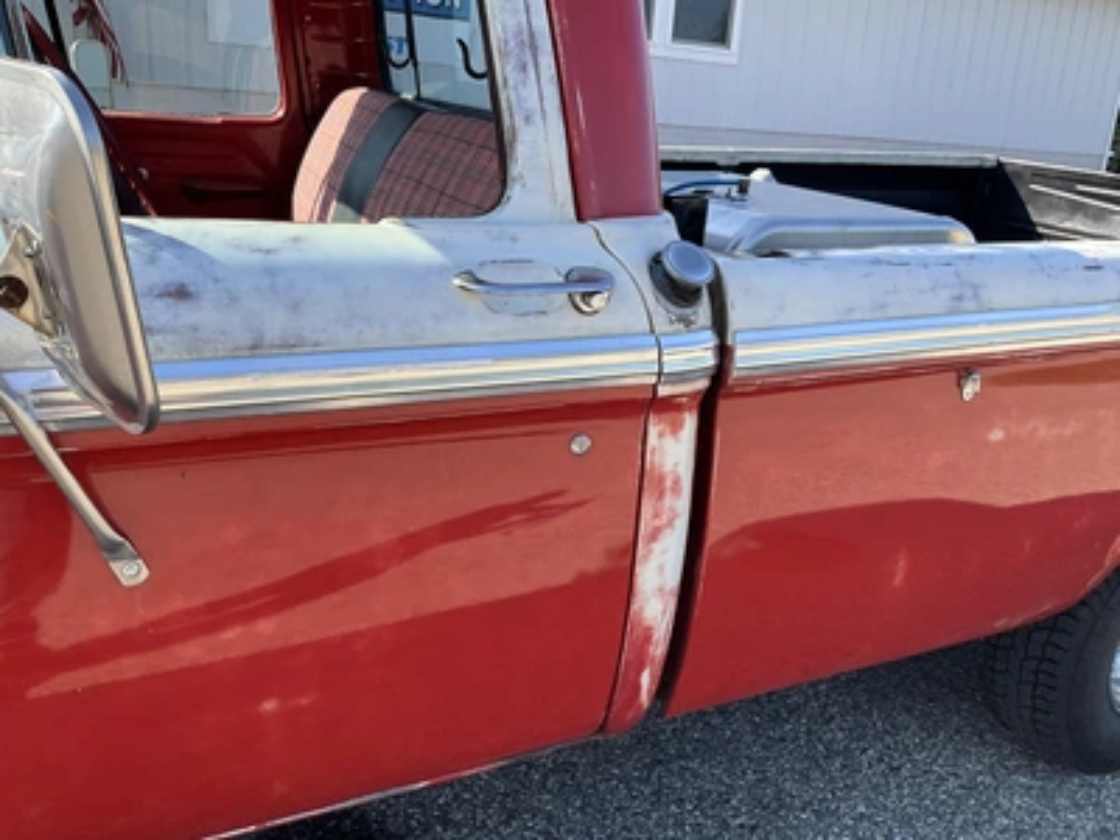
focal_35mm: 29
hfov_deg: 61.7
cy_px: 420
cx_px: 560
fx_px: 938
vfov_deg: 48.2
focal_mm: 3
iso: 25
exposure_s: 1/486
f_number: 1.8
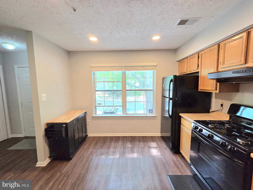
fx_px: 95
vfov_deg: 89.9
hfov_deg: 106.2
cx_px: 126
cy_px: 95
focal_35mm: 13
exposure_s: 1/120
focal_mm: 2.2
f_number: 2.2
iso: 250
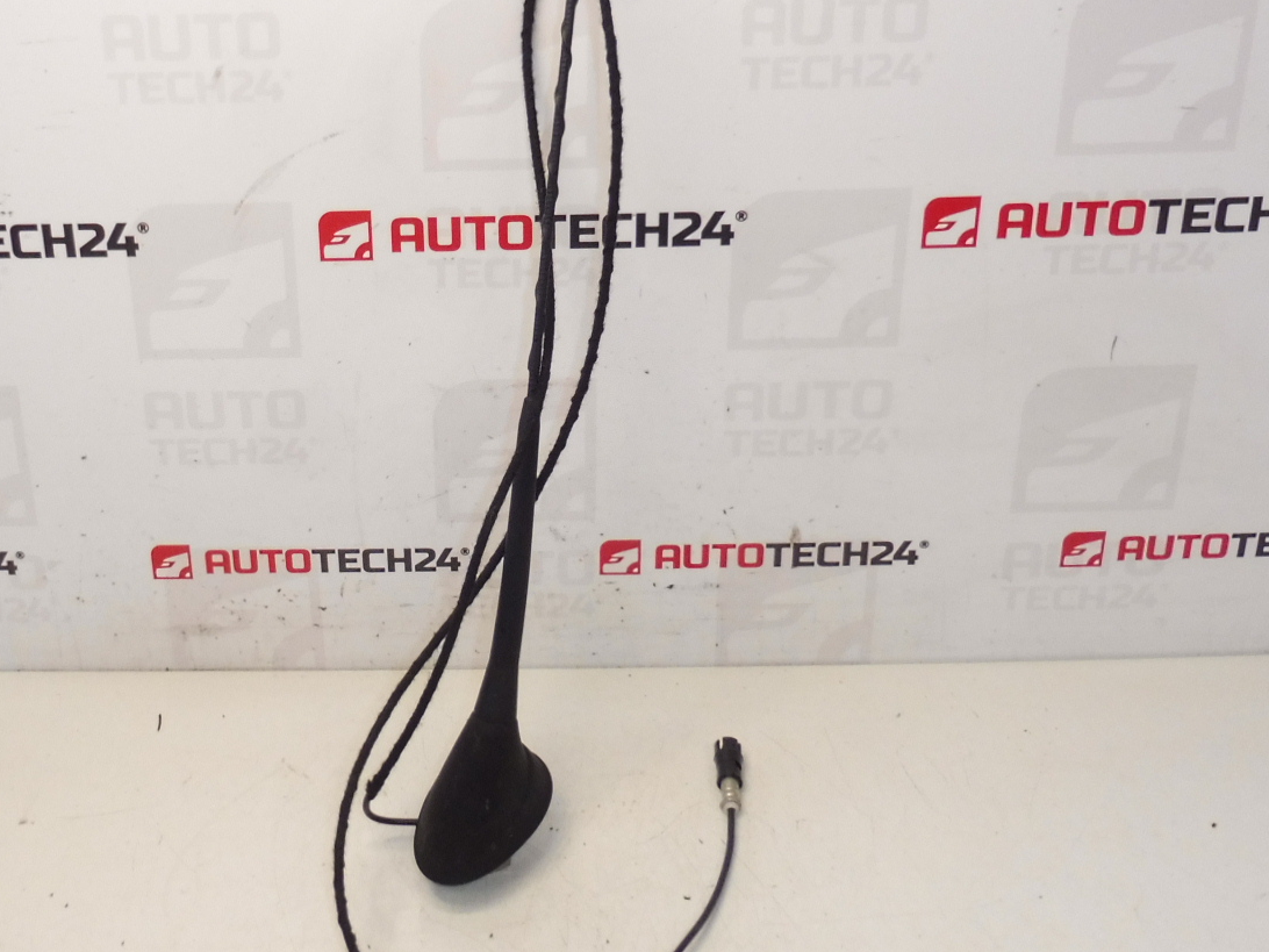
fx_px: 1650
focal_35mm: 45
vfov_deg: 32.1
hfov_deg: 41.5
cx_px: 415
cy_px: 371
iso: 200
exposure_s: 1/80
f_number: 3.5
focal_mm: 4.3
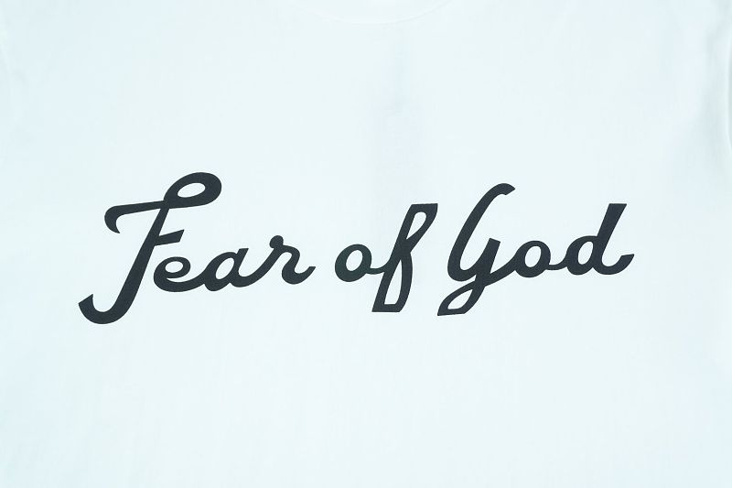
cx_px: 366
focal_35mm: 57
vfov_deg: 23.8
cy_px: 244
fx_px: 1159
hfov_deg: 35.1
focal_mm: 38
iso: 1000
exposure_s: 1/160
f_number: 8
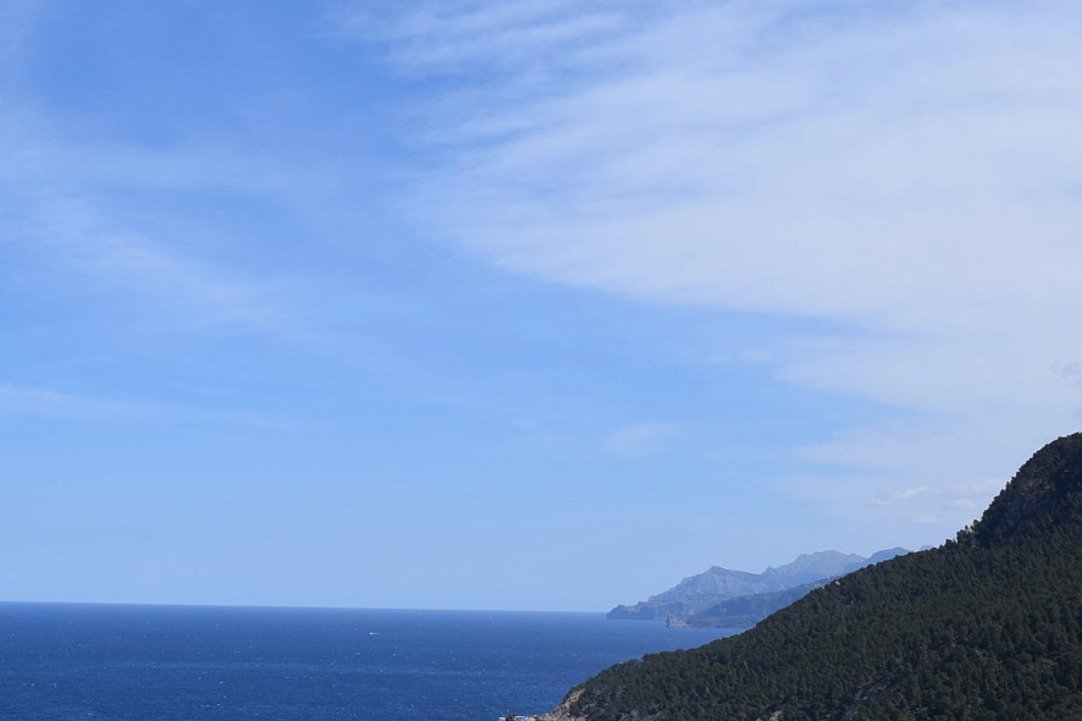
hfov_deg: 30.1
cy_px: 403
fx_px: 1953
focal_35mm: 65
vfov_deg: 20.9
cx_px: 183
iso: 200
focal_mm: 24
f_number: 11
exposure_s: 1/500
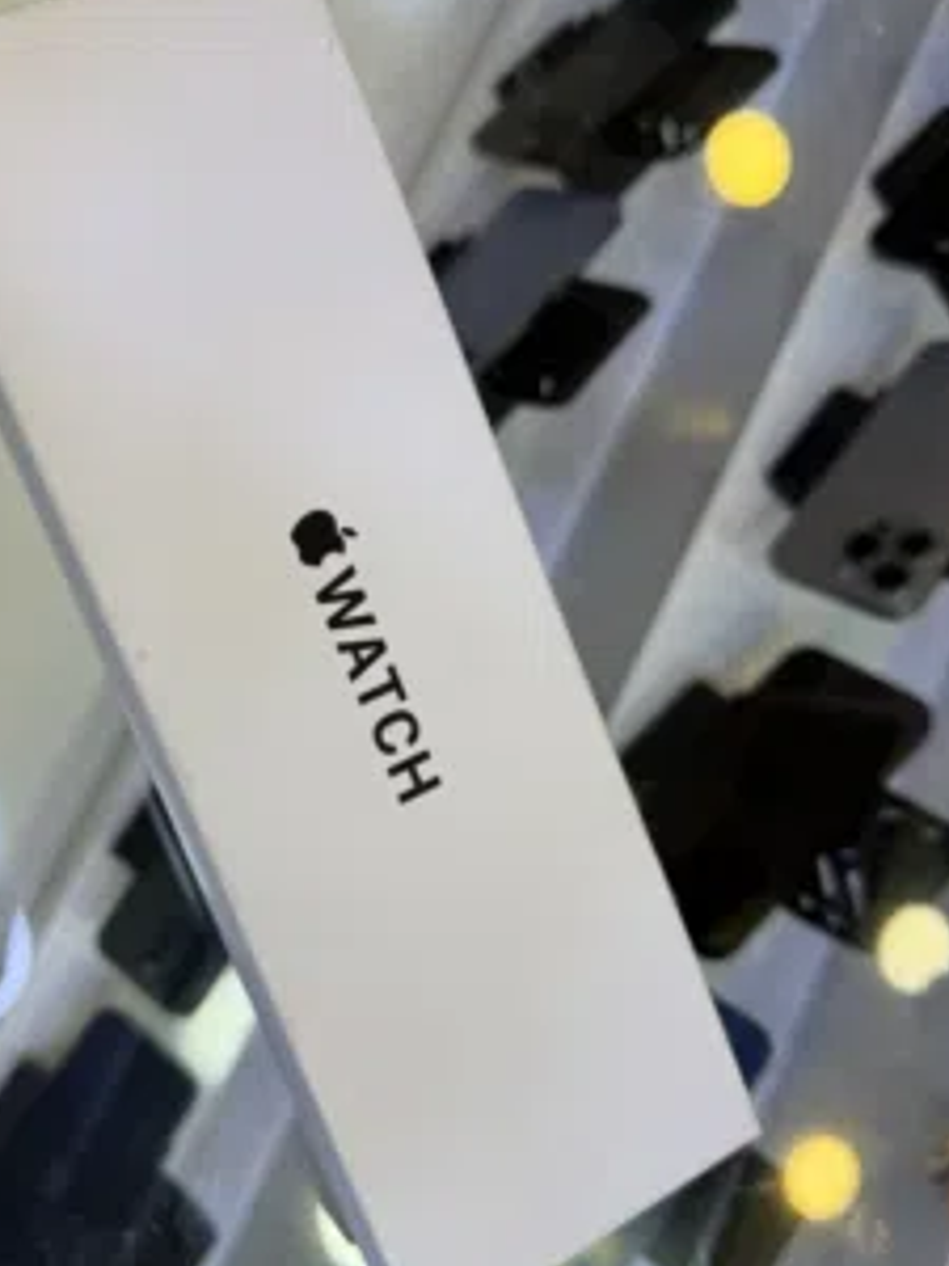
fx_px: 1170
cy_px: 646
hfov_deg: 43.7
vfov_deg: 56.8
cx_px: 346
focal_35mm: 32
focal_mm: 6.76
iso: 64
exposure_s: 1/228
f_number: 1.78
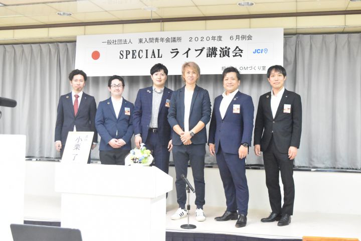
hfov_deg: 43.6
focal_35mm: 45
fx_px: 451
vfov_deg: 29.9
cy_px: 120
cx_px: 180
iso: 12800
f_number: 5.6
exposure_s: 1/250
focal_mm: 30
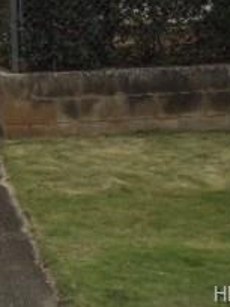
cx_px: -135
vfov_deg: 13.9
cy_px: -53
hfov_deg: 10.3
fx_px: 1223
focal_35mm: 138
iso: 100
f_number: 7.1
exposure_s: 1/250
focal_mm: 6
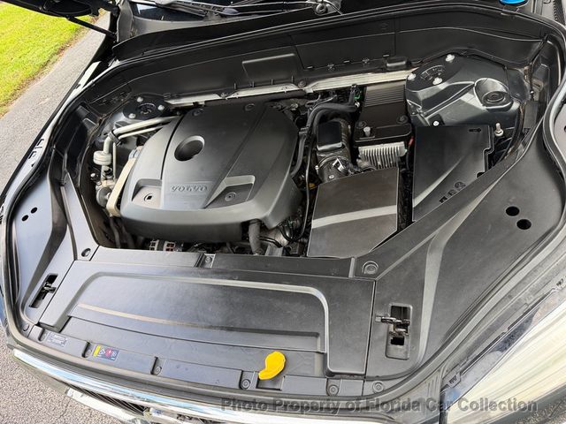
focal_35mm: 24
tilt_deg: -46.2
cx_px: 283
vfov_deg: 56.8
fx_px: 392
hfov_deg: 71.6
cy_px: 212
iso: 160
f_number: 1.78
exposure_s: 1/215
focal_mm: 6.76
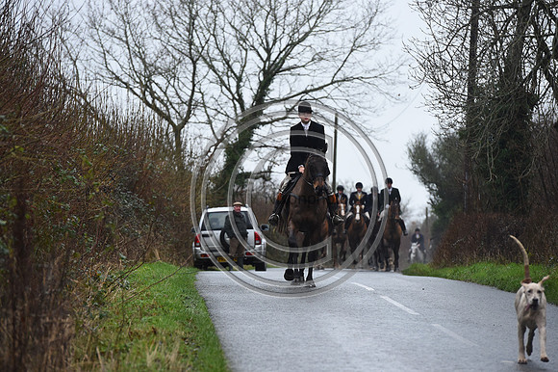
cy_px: 186
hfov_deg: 10.3
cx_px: 279
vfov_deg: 6.9
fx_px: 3098
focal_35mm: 200
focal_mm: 200
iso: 2500
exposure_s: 1/1250
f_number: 5.6
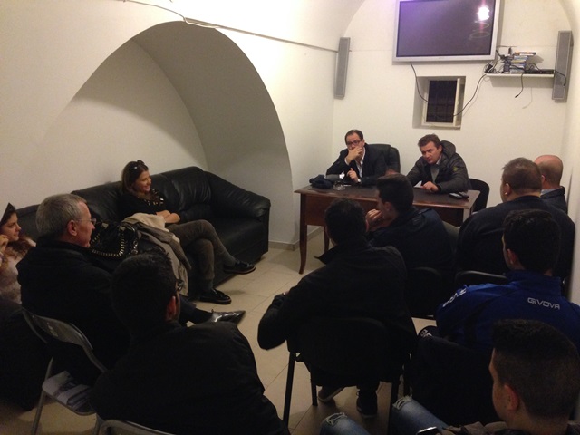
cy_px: 218
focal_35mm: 33
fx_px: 553
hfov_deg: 55.4
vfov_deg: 42.9
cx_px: 290
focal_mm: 4.12
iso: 400
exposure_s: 1/15
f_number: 2.4
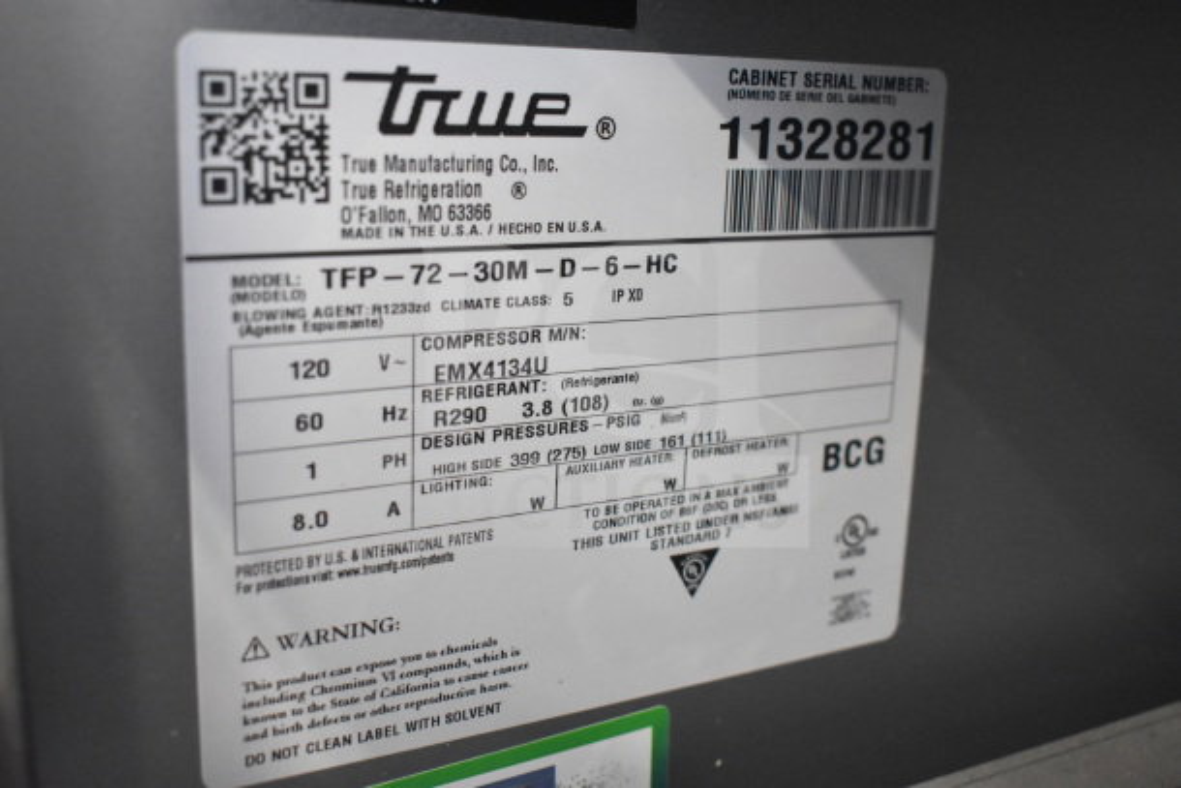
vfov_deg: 33.0
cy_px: 394
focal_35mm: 40
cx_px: 590
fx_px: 1329
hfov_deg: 47.9
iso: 5000
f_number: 4
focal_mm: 27
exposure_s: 1/40
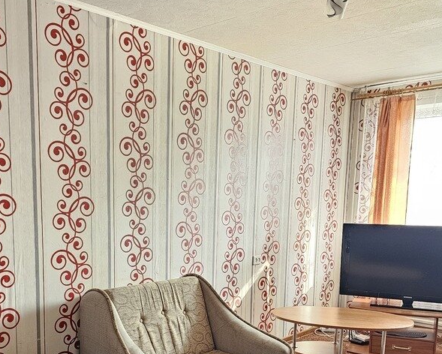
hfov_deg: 46.3
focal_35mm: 39
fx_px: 511
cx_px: 159
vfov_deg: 37.2
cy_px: 272
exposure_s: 1/100
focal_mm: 6.3
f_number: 1.7
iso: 400
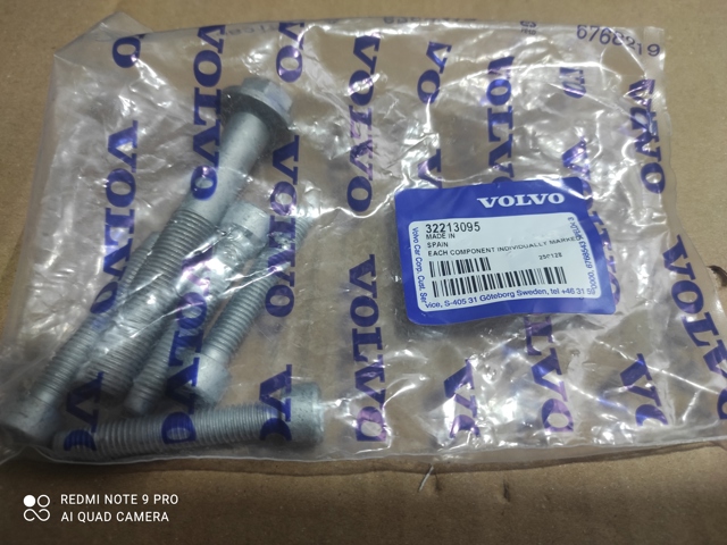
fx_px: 525
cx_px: 364
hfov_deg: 69.4
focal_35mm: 25
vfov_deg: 54.9
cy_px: 272
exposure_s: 1/50
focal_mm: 5.43
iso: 304
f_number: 1.89
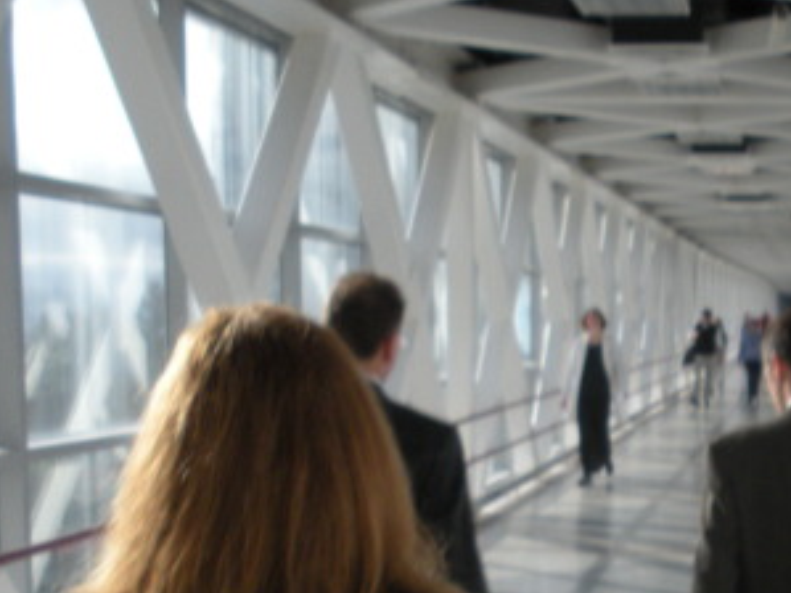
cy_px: 519
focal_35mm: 77
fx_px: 1759
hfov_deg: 24.5
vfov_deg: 18.8
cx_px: 730
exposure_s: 1/72.6
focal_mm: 6.3
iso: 143
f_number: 3.5
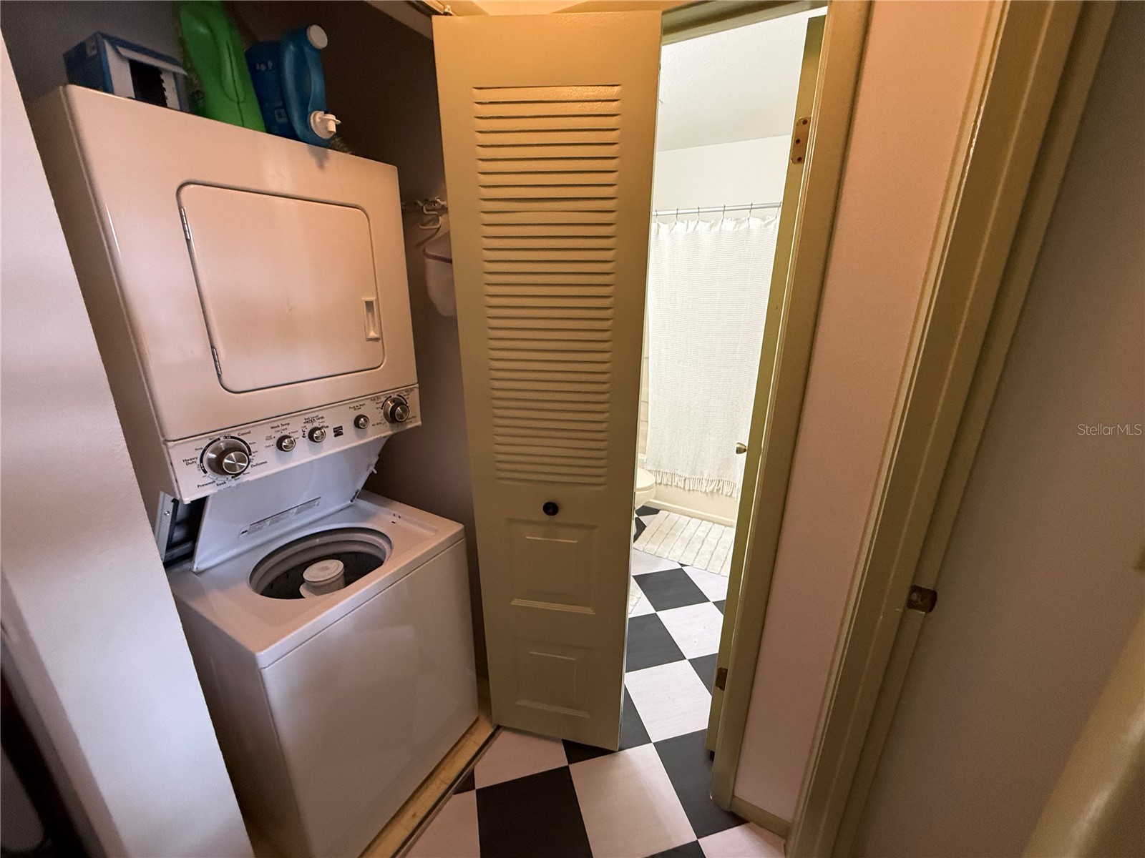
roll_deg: -0.7
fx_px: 463
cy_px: 429
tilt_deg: -17.1
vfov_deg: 85.7
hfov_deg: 102.1
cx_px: 572
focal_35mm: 14
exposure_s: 1/120
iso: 320
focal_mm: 2.22
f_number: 2.2
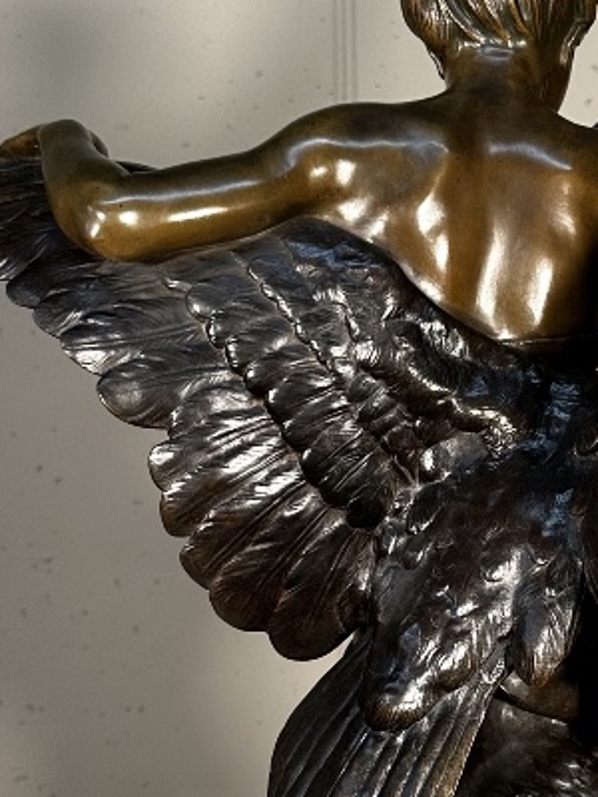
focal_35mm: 72
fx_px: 1658
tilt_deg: -11.4
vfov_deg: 26.9
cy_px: 520
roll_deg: -1.7
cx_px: 534
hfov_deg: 20.1
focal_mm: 6.86
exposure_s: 1/100
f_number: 1.78
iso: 160
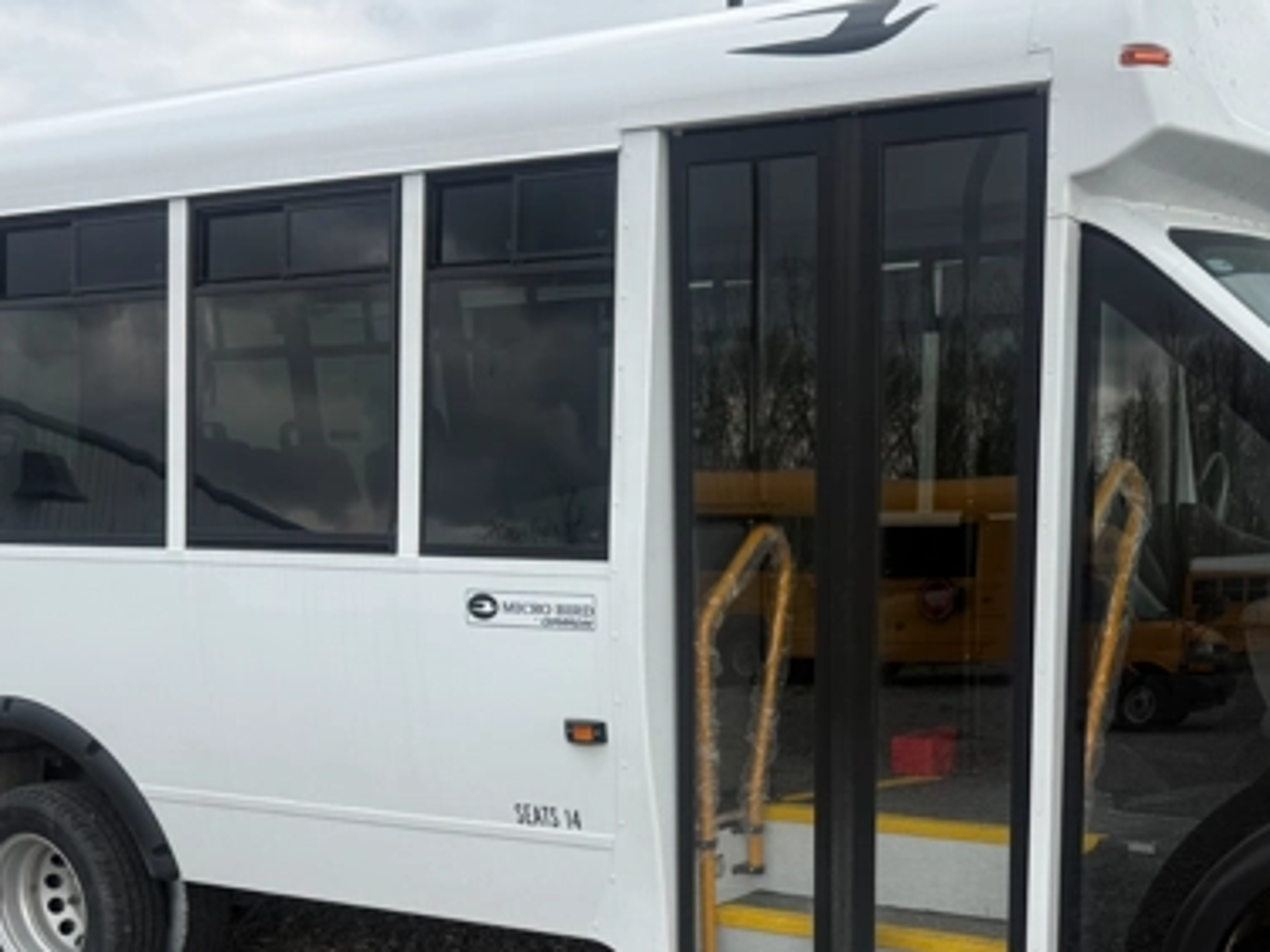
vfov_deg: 28.8
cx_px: 858
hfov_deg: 38.4
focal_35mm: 49
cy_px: 807
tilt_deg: -11.1
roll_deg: +0.6
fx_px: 1798
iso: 80
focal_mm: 6.76
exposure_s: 1/1018
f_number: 1.78
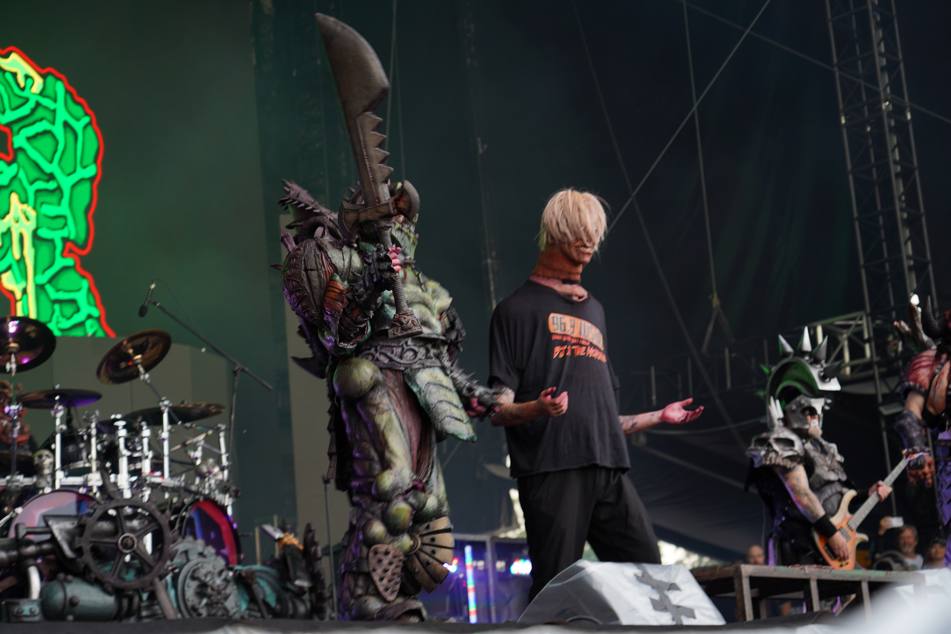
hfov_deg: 28.8
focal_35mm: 70
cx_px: 476
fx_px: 1849
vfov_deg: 19.5
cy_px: 317
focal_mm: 70
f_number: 4
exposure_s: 1/80
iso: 125
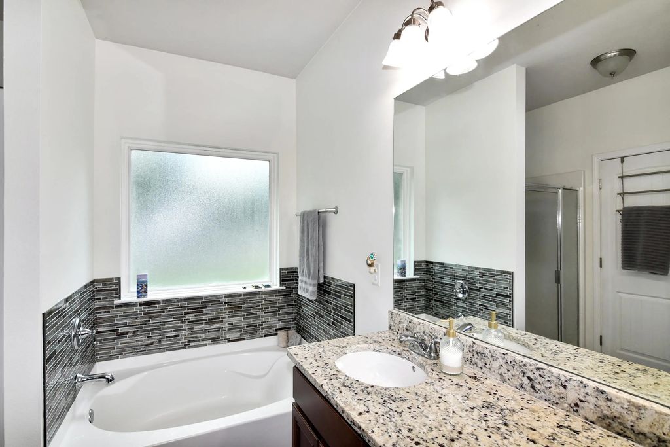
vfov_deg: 73.8
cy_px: 224
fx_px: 298
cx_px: 335
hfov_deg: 96.7
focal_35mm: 16
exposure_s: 1/125
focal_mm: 11
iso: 1000
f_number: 7.1
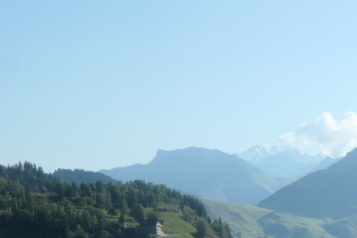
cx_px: 362
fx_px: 903
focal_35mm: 91
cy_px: 292
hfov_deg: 21.5
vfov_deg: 14.5
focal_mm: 12.2
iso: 200
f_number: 5.6
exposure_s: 1/800
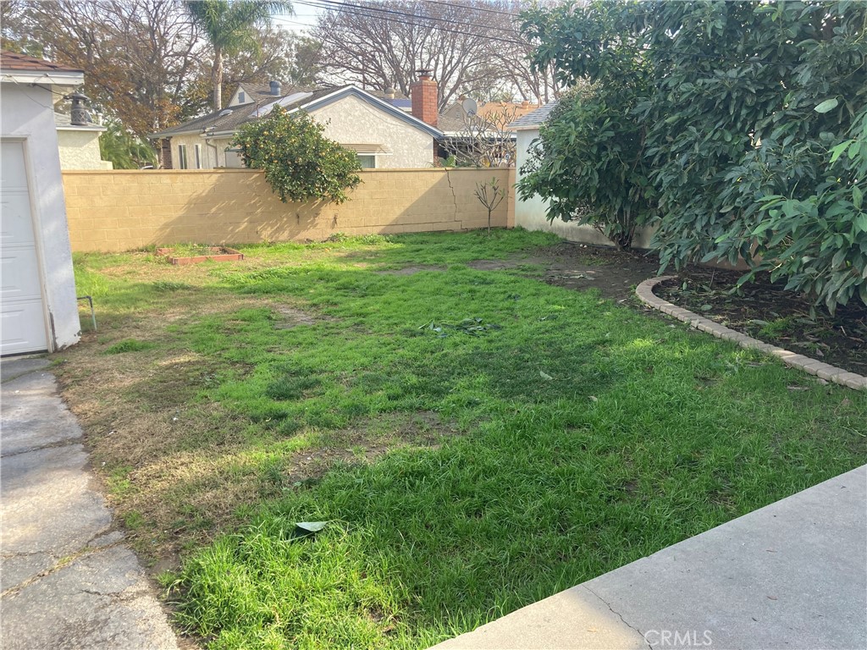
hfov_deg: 63.4
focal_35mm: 28
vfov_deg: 49.7
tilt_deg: -13.5
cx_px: 434
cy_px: 325
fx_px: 701
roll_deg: -1.2
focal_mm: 3.99
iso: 20
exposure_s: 1/286
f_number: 1.8
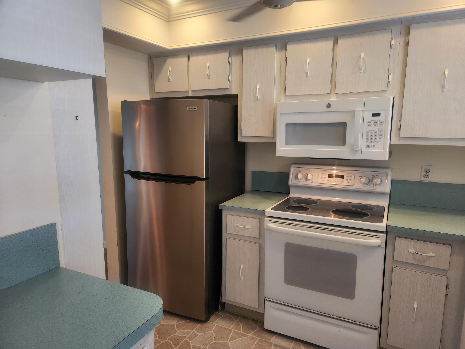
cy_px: 174
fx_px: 309
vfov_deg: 58.9
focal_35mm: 23
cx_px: 232
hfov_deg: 73.9
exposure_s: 1/120
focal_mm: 5.4
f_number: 1.8
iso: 125
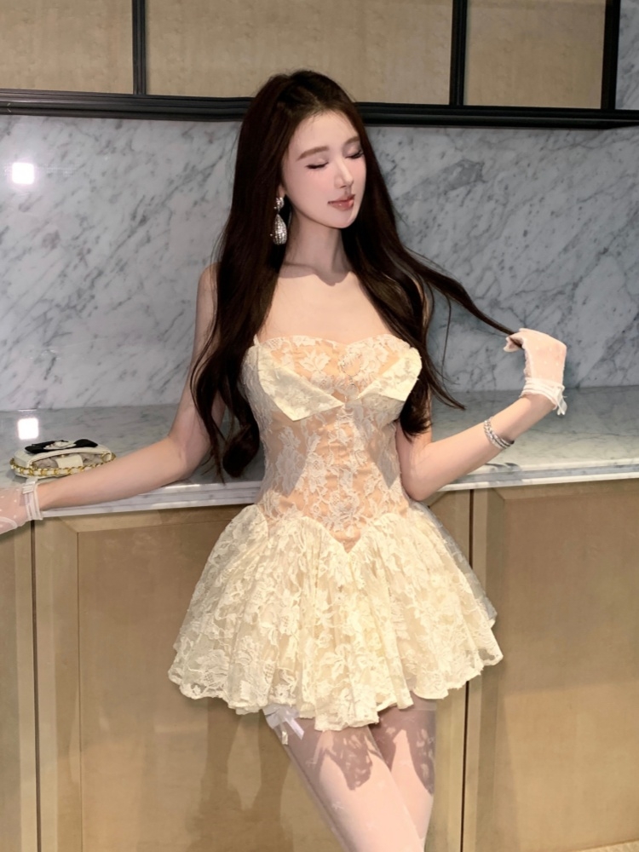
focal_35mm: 26
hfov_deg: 53.1
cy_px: 426
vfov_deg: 67.3
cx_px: 320
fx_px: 640
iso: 125
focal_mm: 4.25
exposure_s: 1/50
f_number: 1.8
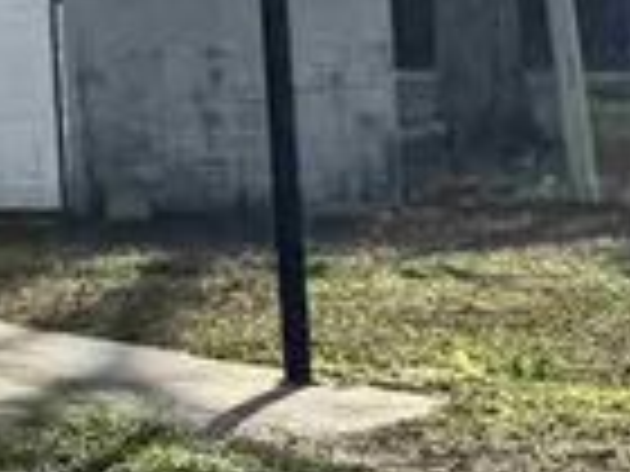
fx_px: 3185
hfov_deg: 8.3
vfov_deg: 8.3
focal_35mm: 175
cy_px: -261
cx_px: -1629
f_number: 1.78
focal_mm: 6.76
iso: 80
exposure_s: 1/7937
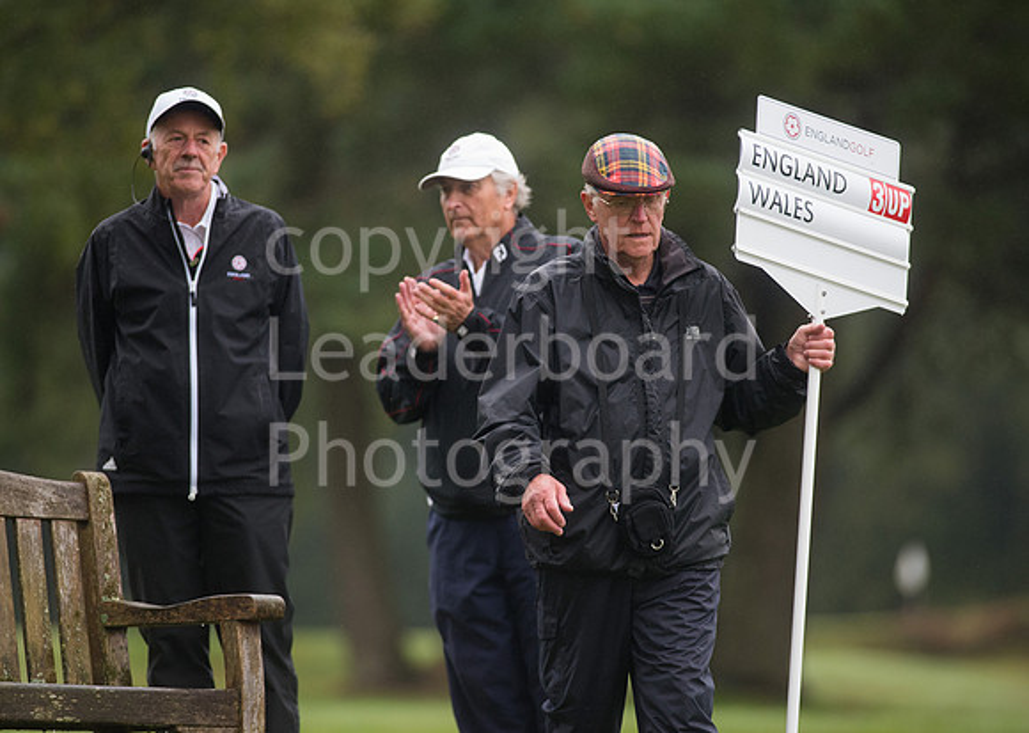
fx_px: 9496
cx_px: 496
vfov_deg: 4.4
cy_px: 353
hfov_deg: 6.2
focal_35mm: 325
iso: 1600
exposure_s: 1/1000
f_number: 4
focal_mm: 300
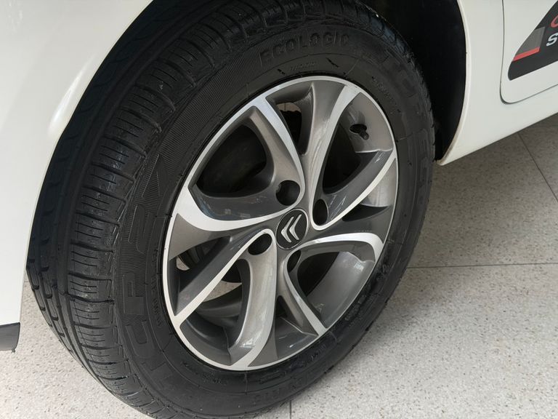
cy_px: 210
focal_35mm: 48
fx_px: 774
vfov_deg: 30.3
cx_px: 279
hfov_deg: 39.7
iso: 64
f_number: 1.78
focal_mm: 6.76
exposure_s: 1/228
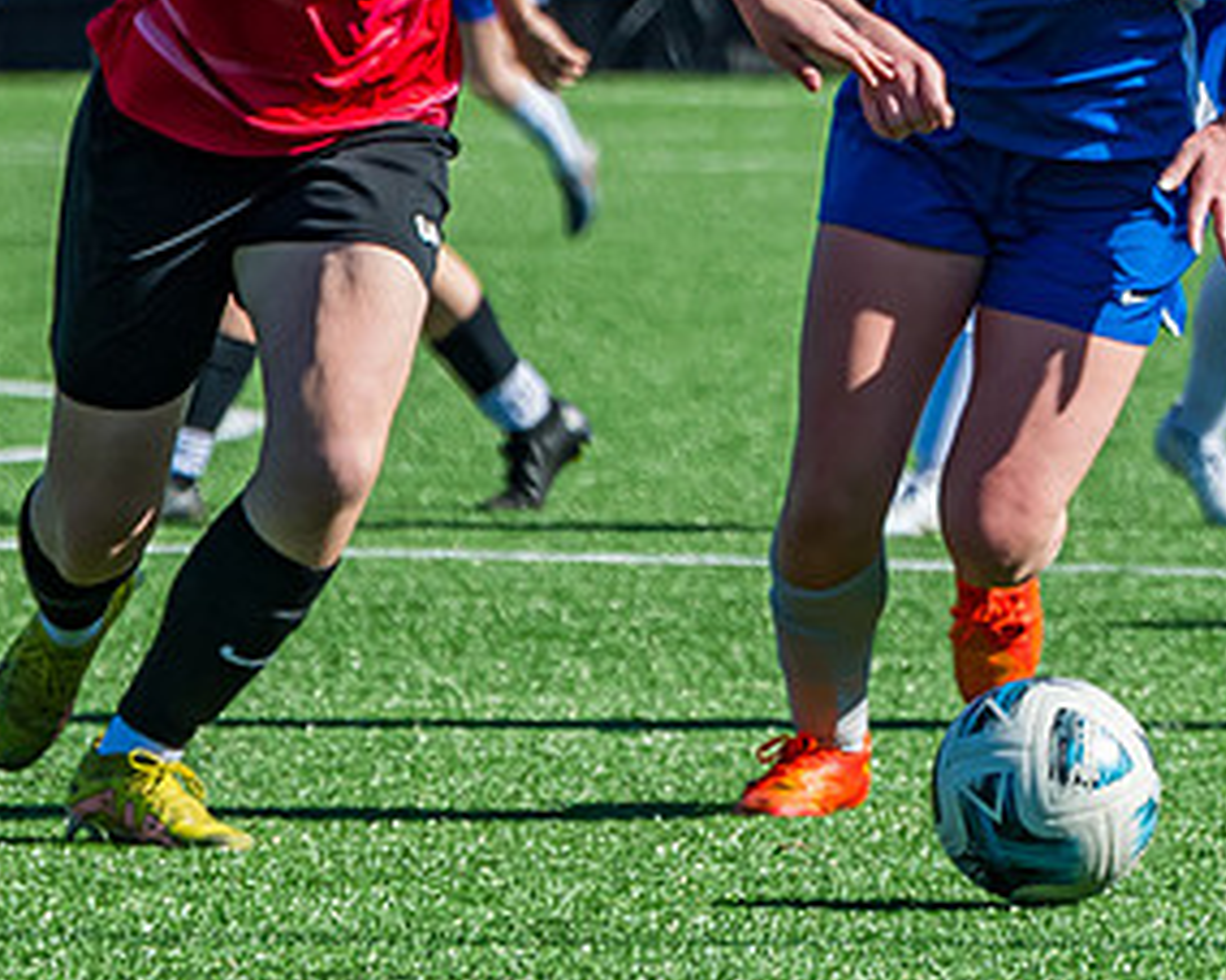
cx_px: 1027
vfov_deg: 2.5
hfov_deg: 3.1
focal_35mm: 631
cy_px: 192
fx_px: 22888
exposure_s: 1/1600
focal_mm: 165
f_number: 5.6
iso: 400
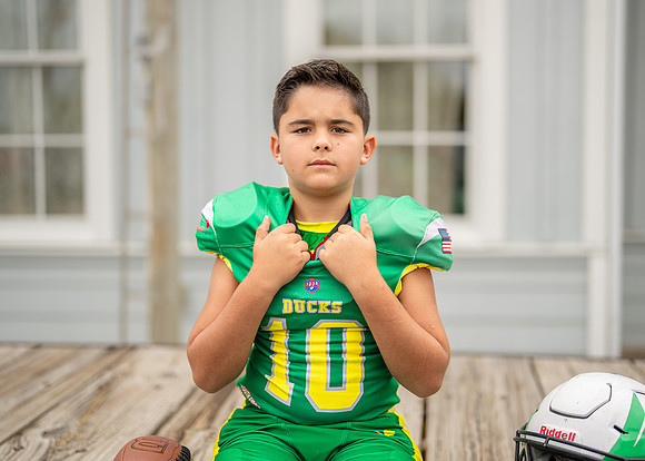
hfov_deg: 34.2
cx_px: 342
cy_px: 215
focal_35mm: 57
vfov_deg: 24.8
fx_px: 1049
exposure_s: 1/1600
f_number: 1.2
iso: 125
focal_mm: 50
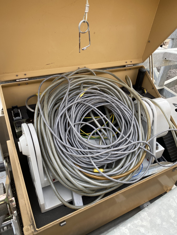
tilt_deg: -35.7
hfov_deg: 53.1
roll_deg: -4.6
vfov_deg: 67.3
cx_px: 88
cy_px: 118
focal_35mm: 26
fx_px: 177
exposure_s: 1/600
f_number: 1.8
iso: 32
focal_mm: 4.25
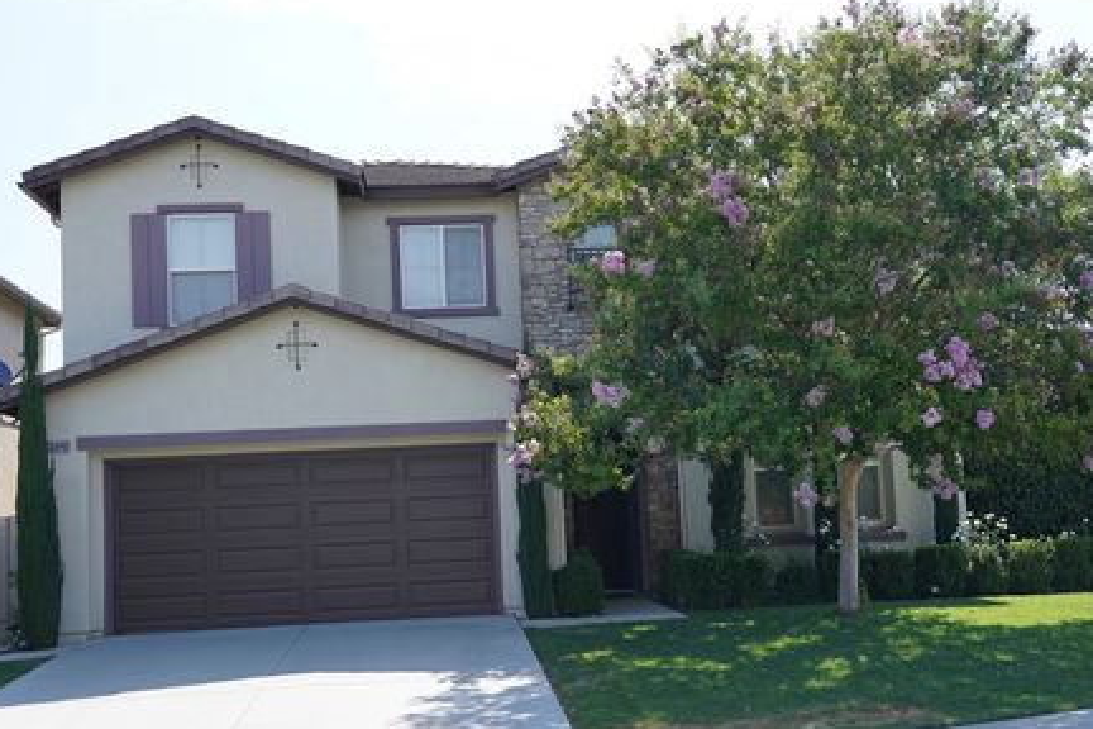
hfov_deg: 44.5
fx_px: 1336
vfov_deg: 30.5
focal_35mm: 44
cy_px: 404
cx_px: 577
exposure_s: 1/160
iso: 100
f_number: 6.3
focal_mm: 38
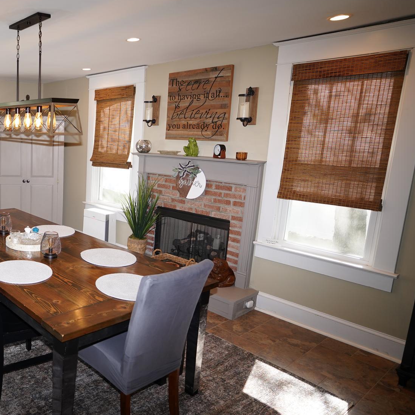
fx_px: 366
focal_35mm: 27
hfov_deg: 51.1
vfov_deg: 59.1
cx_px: 30
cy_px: 199
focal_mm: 17
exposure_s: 1/200
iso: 400
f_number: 2.8
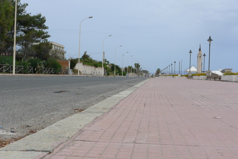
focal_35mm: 47
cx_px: 119
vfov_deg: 28.7
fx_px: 311
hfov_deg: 41.9
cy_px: 80
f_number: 4.5
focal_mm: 10
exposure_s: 1/800
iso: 80
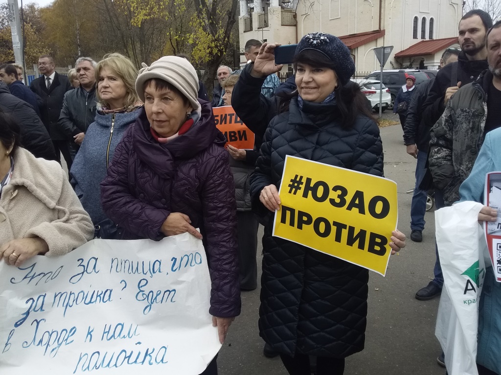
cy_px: 188
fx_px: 449
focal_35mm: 31
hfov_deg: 58.4
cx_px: 250
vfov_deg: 45.4
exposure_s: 1/372
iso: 200
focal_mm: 3.3
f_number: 2.2
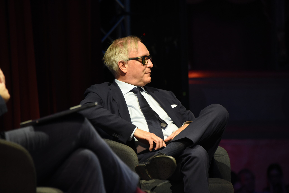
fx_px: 2409
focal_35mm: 300
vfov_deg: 4.6
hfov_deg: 6.9
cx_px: 144
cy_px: 96
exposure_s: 1/100
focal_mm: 300
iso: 3200
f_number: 7.1
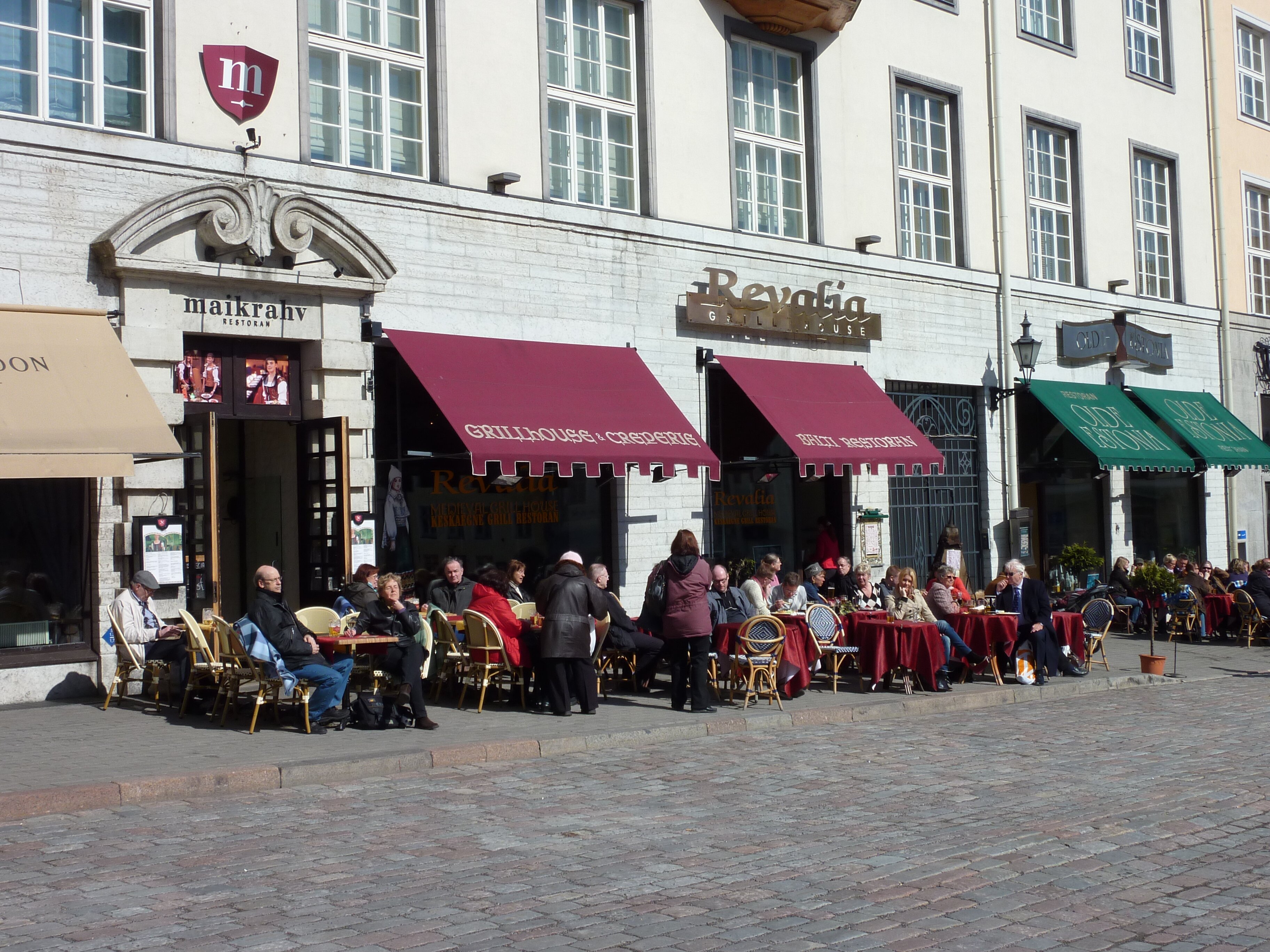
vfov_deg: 32.2
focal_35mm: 45
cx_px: 635
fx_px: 1651
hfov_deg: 42.1
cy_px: 476
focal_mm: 7.3
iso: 80
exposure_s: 1/500
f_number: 5.6
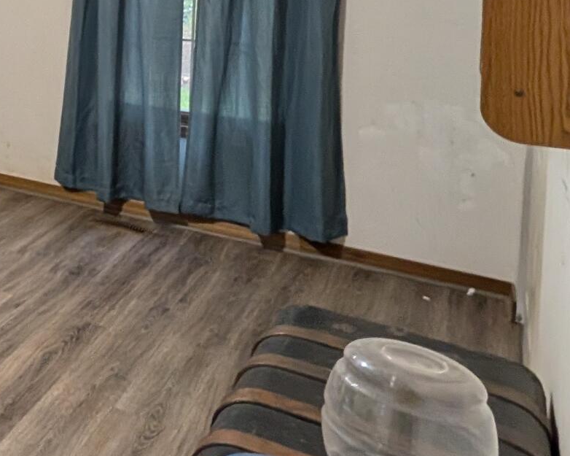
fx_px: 759
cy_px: -22
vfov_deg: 30.5
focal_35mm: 45
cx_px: -246
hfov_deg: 29.1
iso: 199
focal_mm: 2.02
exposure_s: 1/23.8
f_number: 1.7
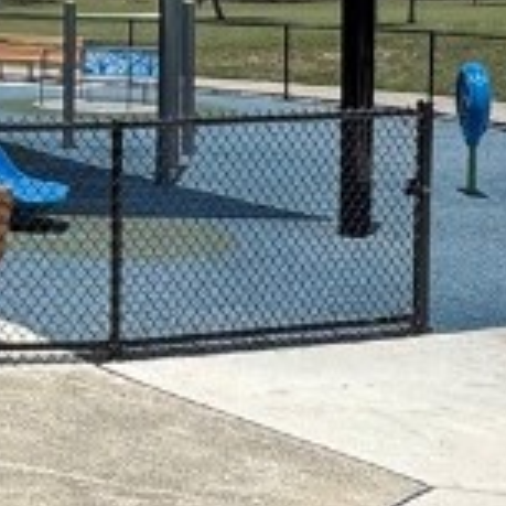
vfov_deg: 20.4
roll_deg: +0.1
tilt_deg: -2.4
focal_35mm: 83
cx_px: -473
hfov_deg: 16.5
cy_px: 36
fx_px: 1373
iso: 50
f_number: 2.2
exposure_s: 1/2083
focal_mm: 2.22
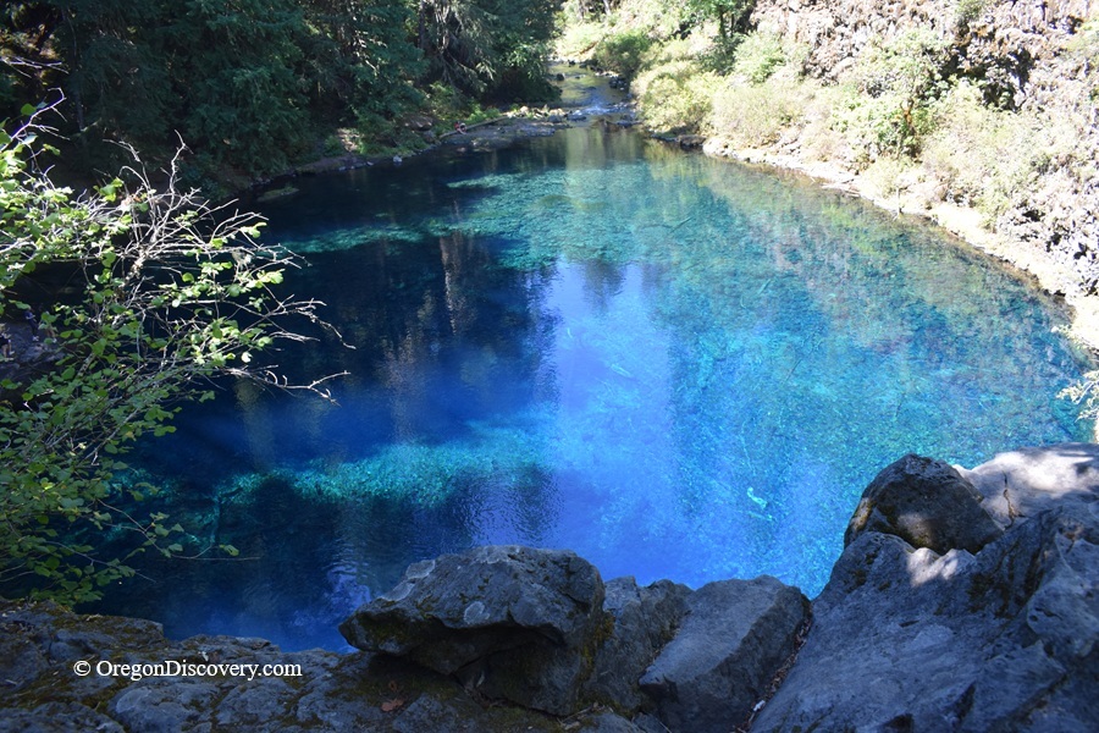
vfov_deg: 47.9
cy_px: 366
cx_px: 550
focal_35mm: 27
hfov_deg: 67.4
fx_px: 824
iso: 400
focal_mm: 18
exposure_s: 1/160
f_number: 6.3
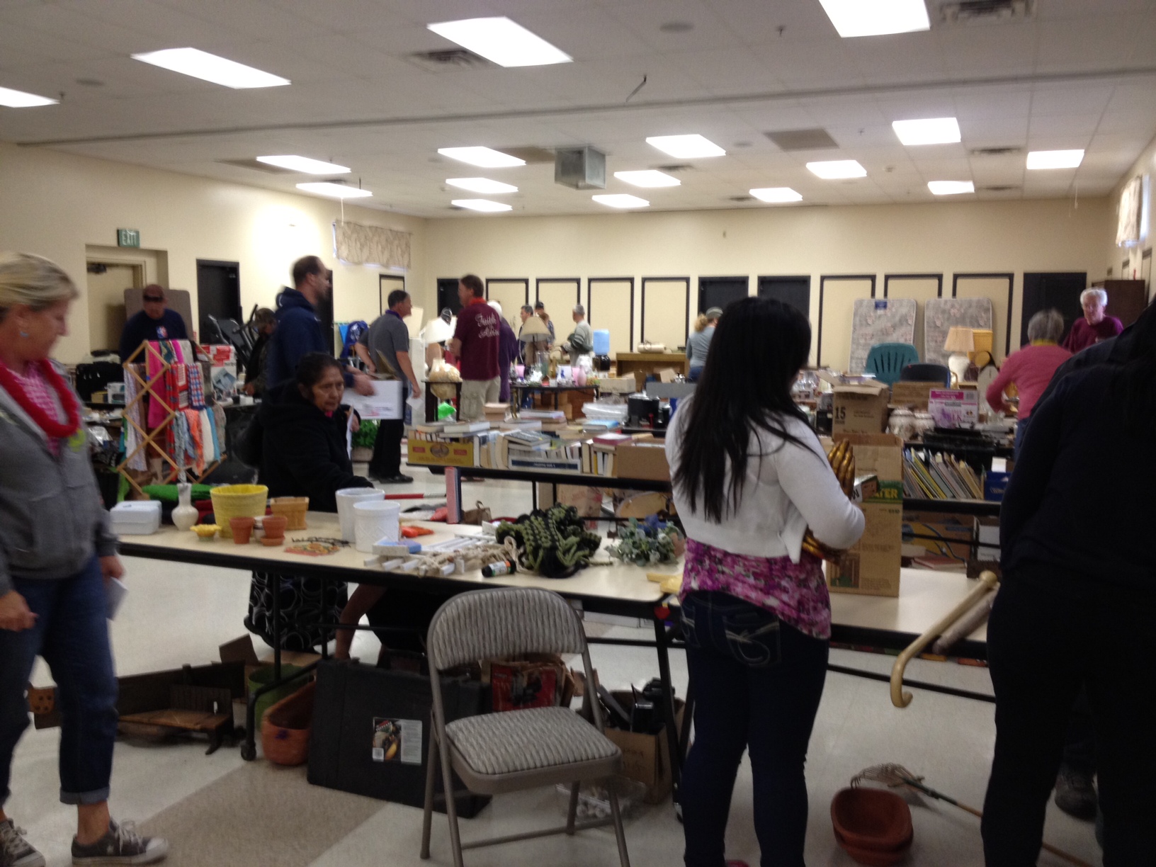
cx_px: 578
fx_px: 1169
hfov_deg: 52.6
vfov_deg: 40.7
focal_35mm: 35
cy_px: 434
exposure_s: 1/20
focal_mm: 4.28
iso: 125
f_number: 2.4
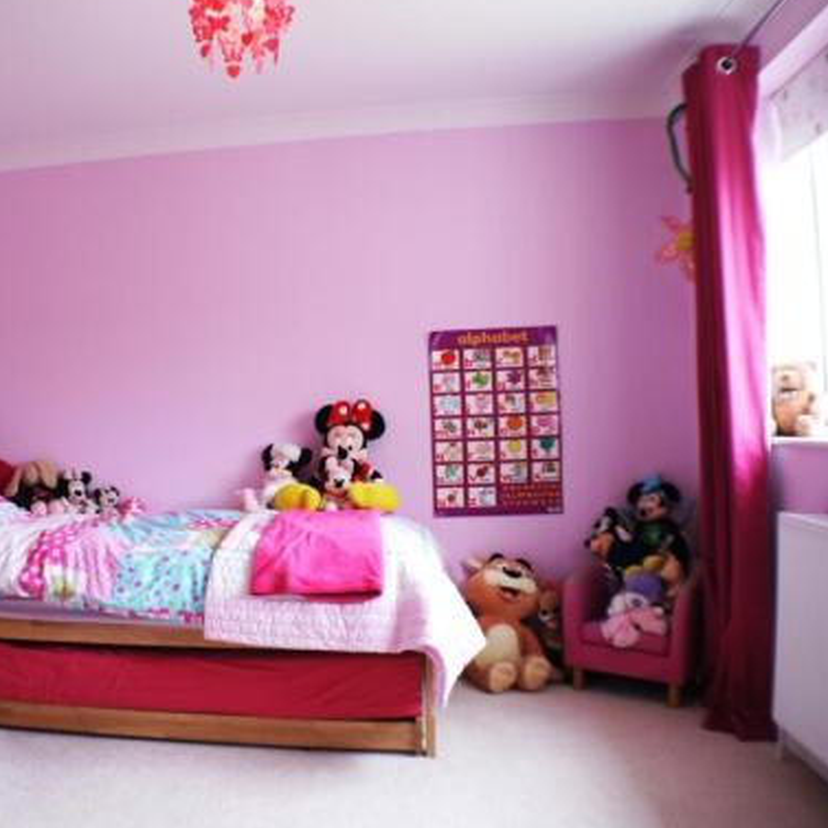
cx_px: 212
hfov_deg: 39.9
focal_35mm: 41
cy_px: 414
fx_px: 1110
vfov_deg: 40.9
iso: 320
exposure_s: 1/60
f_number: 3.5
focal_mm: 15
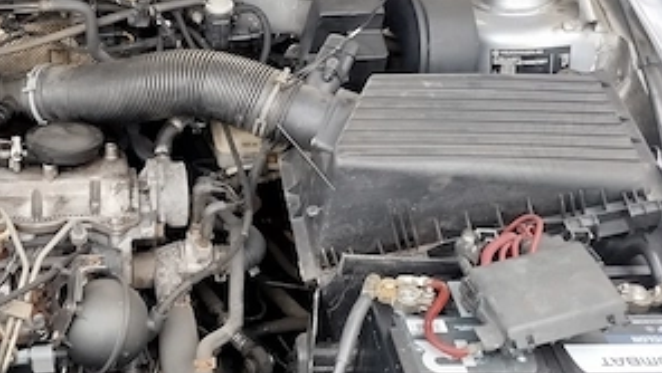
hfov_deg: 36.9
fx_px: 931
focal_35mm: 53
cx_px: 76
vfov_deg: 22.7
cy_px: 174
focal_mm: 5.31
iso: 80
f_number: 1.7
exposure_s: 1/33
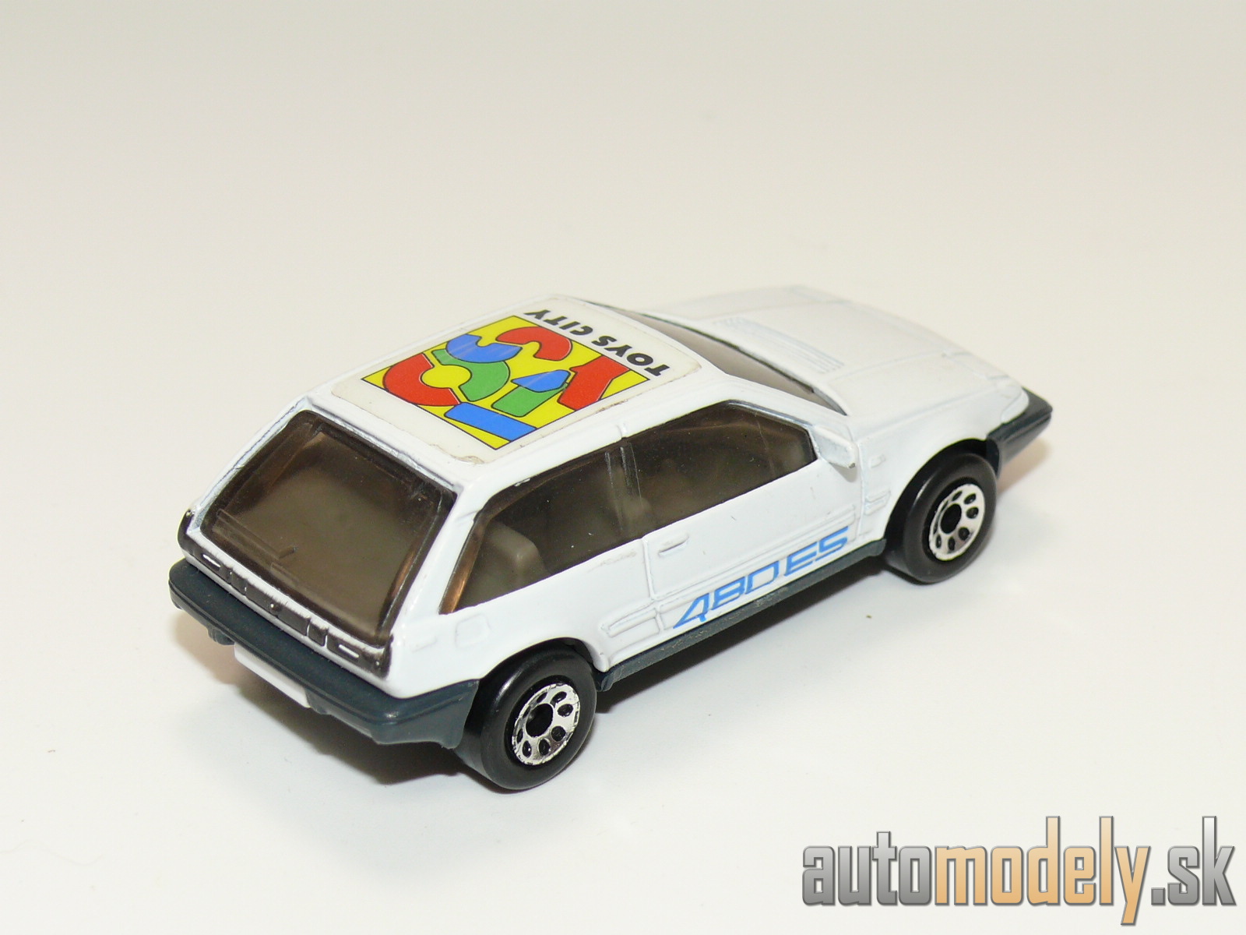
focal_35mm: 81
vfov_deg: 18.2
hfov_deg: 24.1
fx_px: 2916
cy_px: 468
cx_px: 623
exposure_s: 1/30
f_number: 4
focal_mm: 11.9
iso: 100
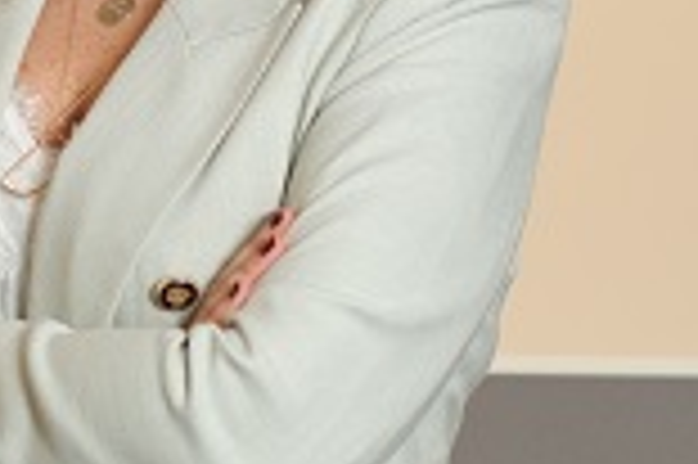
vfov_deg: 3.6
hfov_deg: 5.4
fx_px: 7341
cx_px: -279
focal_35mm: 379
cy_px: 104
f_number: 2.2
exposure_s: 1/125
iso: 160
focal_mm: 56
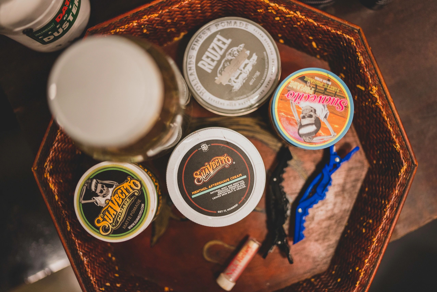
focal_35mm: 35
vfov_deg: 37.9
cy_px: 146
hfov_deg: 54.4
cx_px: 218
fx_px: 425
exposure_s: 1/160
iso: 500
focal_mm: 35
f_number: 1.2
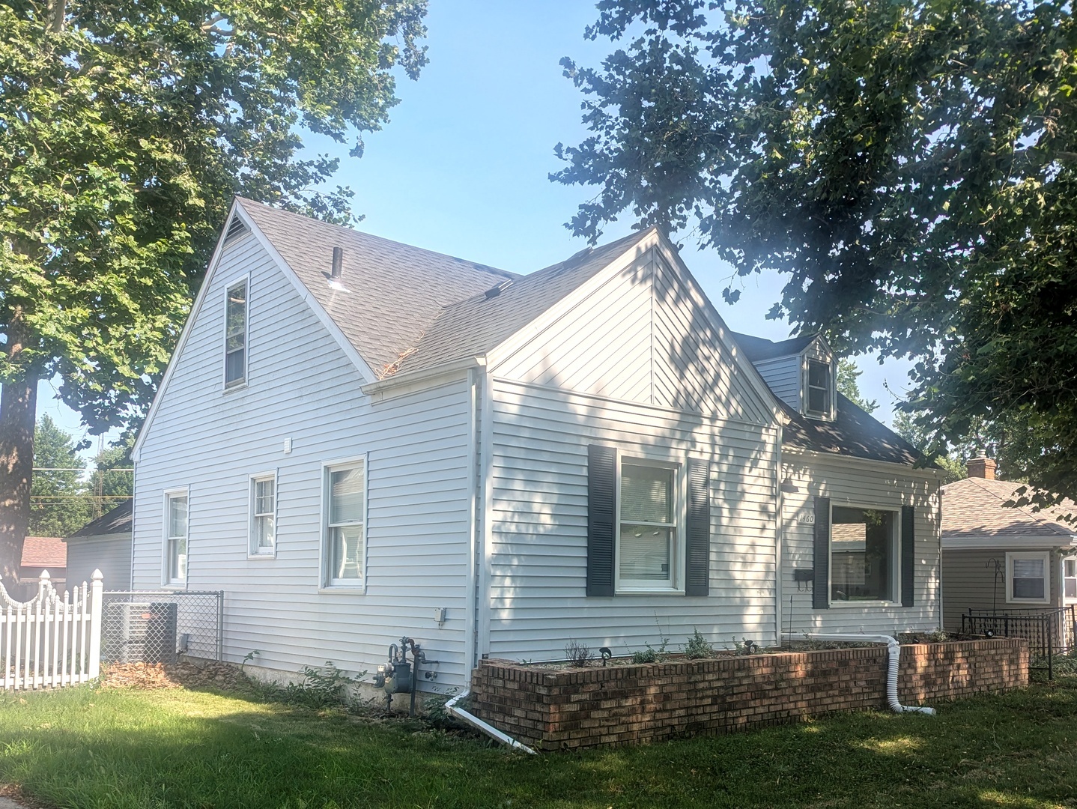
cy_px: 404
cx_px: 538
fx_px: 747
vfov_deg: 56.9
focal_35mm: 24
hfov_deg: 71.6
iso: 46
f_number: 1.85
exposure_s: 1/1770
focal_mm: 6.81
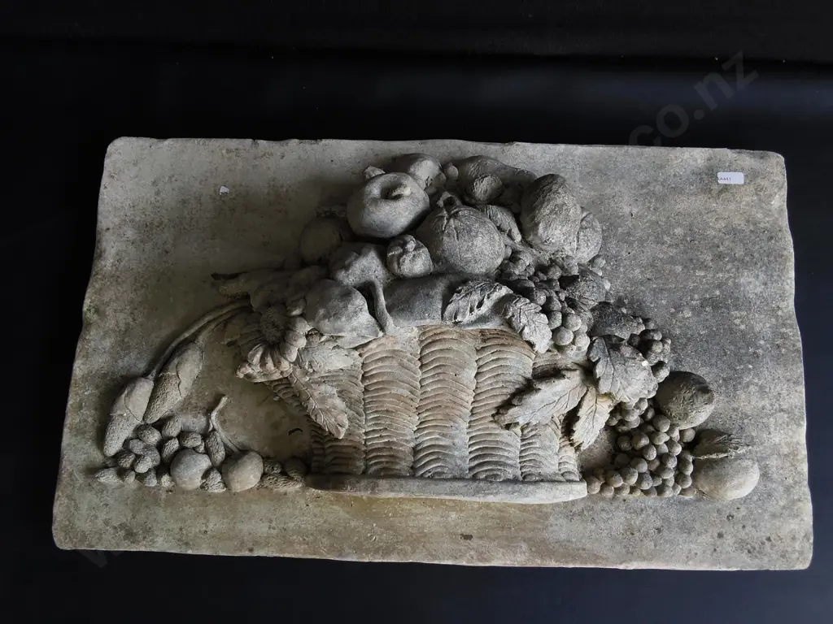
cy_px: 312
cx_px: 416
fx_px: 650
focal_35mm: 27
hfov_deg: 65.3
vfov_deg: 51.4
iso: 40
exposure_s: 1/100
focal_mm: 2.87
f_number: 2
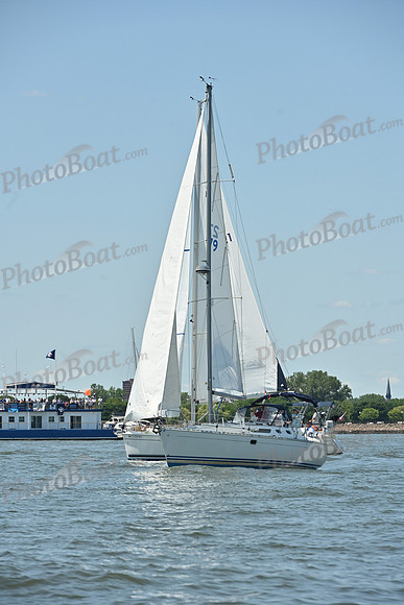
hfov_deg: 7.4
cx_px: 202
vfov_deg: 11.1
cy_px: 302
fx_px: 3112
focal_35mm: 185
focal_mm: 185
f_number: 8
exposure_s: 1/1600
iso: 320
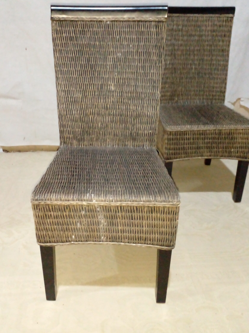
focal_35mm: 31
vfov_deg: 58.3
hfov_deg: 45.4
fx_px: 297
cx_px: 116
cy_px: 152
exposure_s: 1/20
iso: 640
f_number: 1.9
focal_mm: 3.6
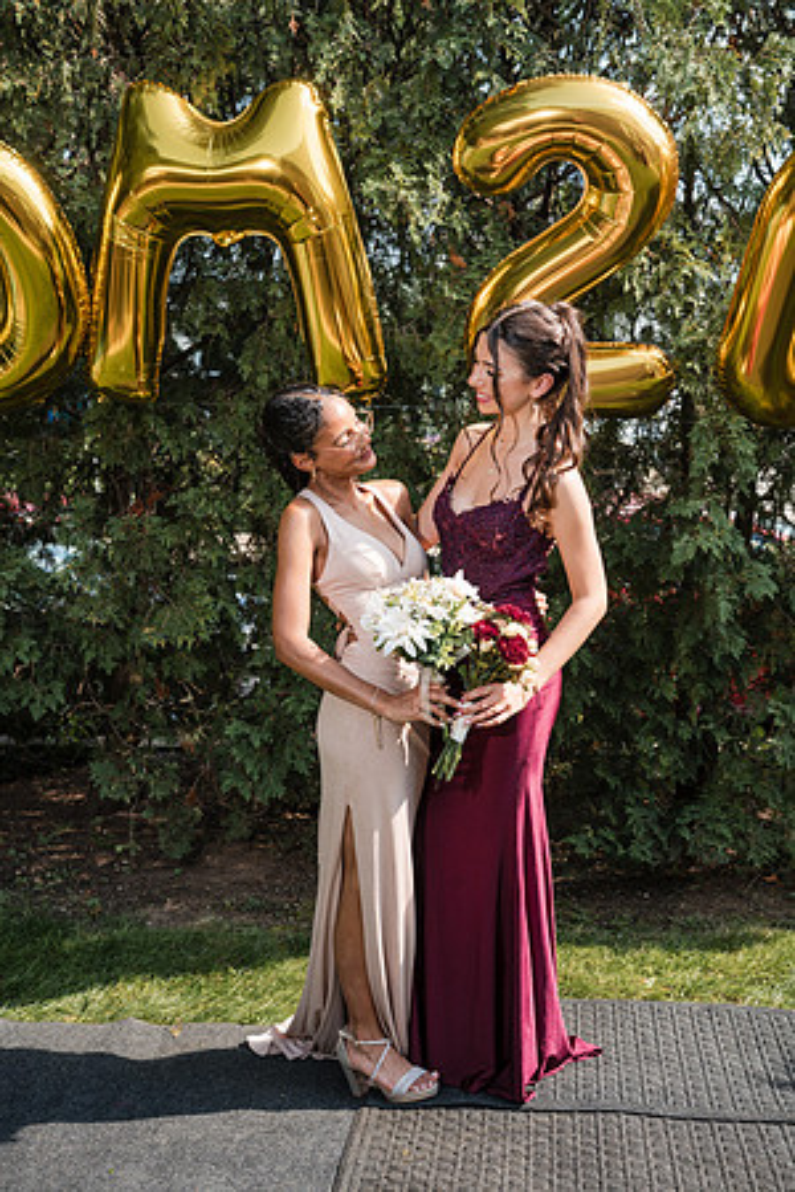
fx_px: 1424
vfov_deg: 45.4
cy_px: 596
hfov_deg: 31.2
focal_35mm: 43
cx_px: 398
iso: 200
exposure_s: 1/250
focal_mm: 43
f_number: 5
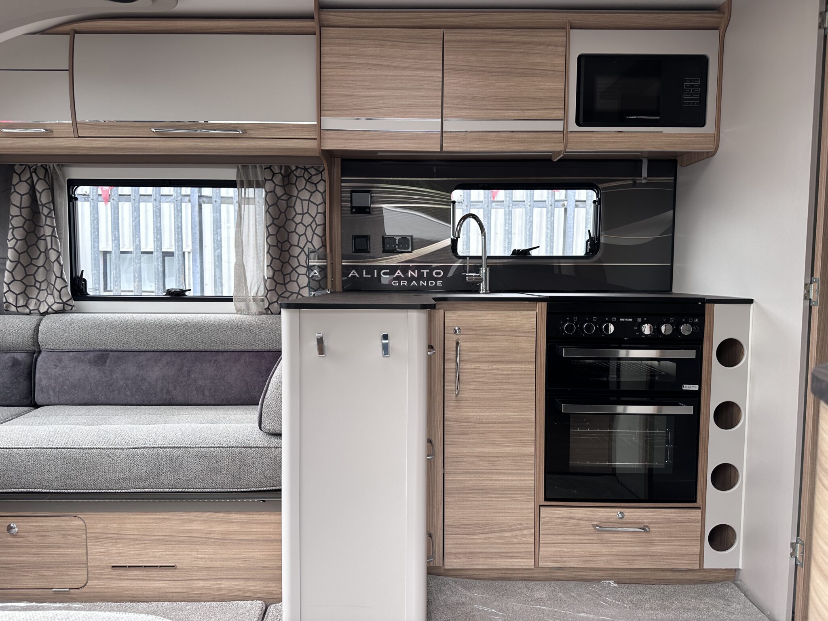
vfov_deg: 56.8
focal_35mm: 24
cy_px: 310
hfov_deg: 71.6
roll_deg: -0.9
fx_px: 574
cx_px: 414
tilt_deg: -3.1
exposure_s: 1/298
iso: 80
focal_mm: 6.86
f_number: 1.78
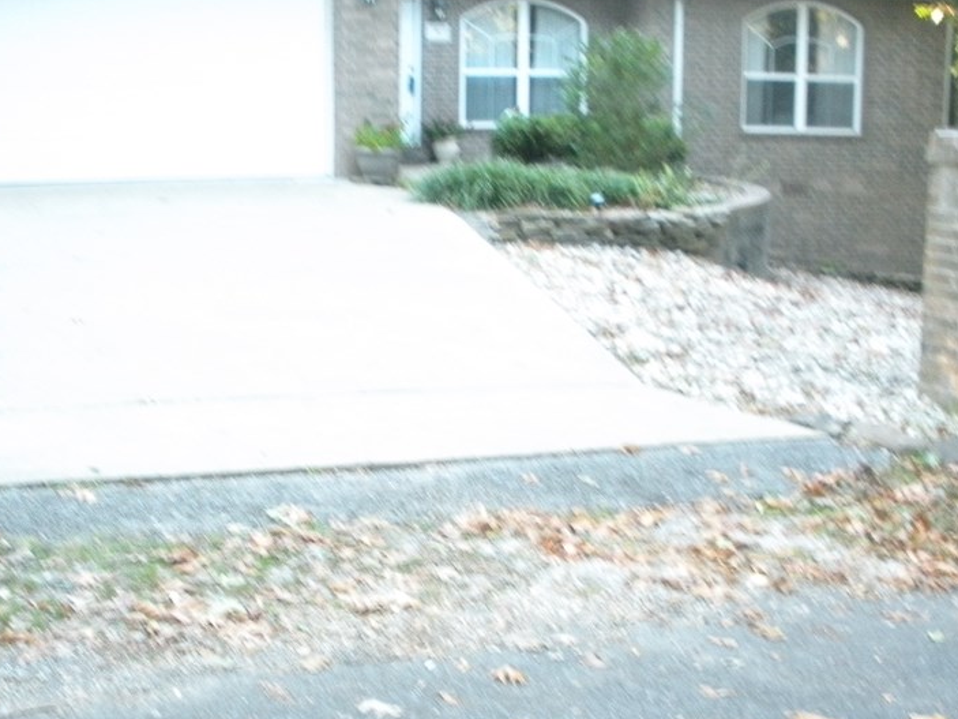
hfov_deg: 37.4
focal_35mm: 51
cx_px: 421
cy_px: 402
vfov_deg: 28.5
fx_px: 1411
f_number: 3.5
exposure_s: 1/30
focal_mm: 6.3
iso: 441
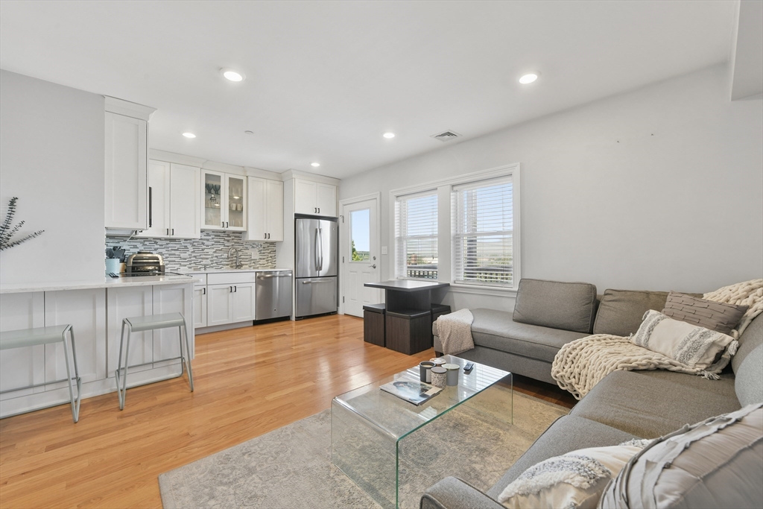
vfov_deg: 81.2
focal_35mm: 14
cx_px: 382
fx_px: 297
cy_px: 254
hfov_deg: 104.2
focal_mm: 14
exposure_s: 1/13
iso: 640
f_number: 9
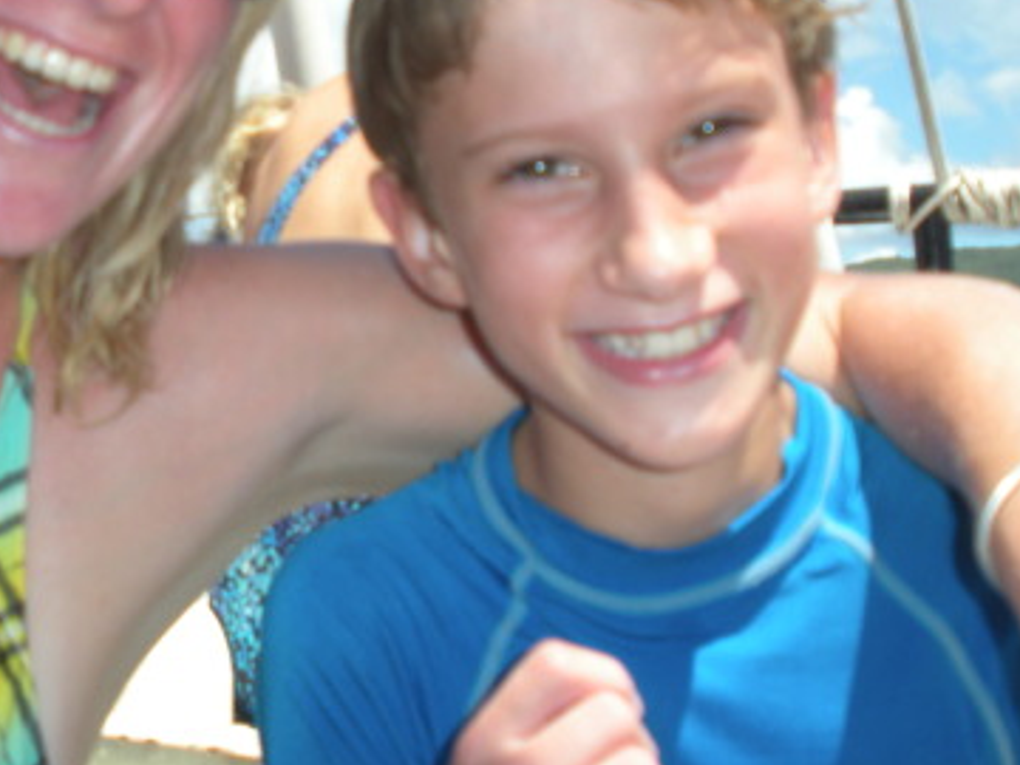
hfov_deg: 29.9
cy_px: 230
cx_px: 275
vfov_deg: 22.8
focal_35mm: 64
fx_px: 1886
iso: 64
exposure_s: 1/430
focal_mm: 6.3
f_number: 3.5
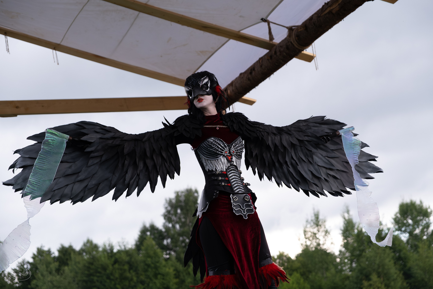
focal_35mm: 80
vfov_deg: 17.1
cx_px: 216
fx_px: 962
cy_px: 144
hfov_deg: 25.4
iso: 800
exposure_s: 1/1000
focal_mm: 53.3
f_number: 3.6
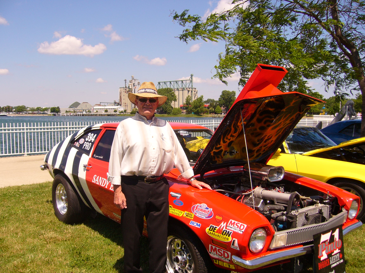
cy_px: 136
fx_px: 369
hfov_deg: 52.6
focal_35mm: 35
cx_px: 182
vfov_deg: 40.7
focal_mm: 5.8
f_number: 5.6
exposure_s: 1/320
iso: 64
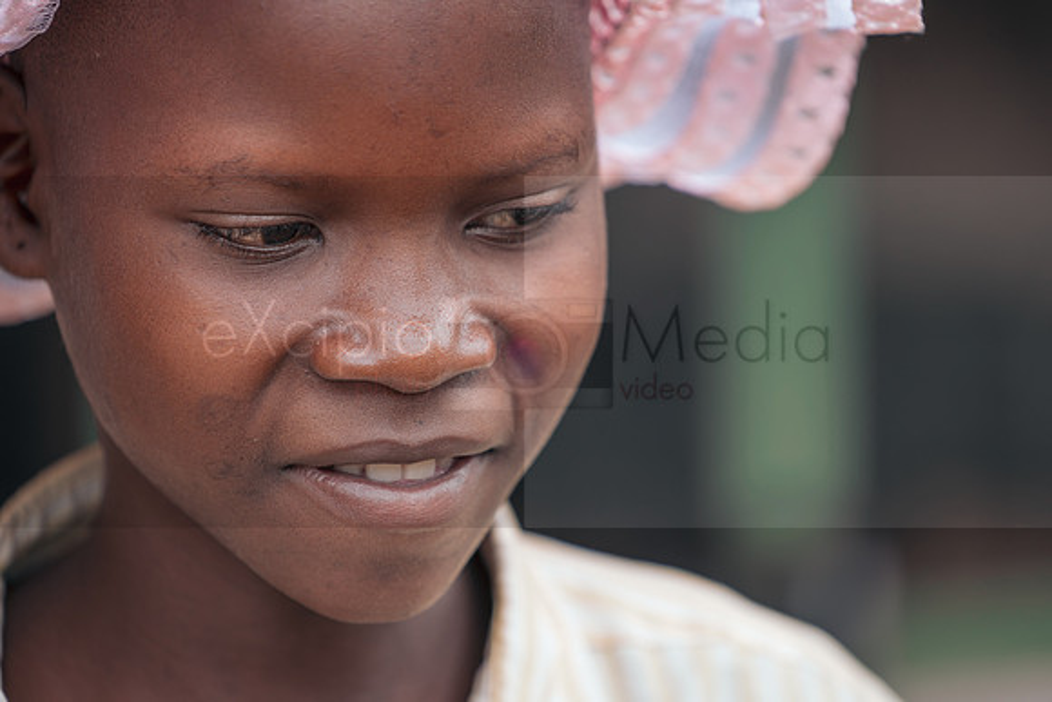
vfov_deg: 6.9
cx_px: 526
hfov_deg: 10.3
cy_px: 351
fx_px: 5846
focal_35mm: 200
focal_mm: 200
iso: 160
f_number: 4
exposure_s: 1/200
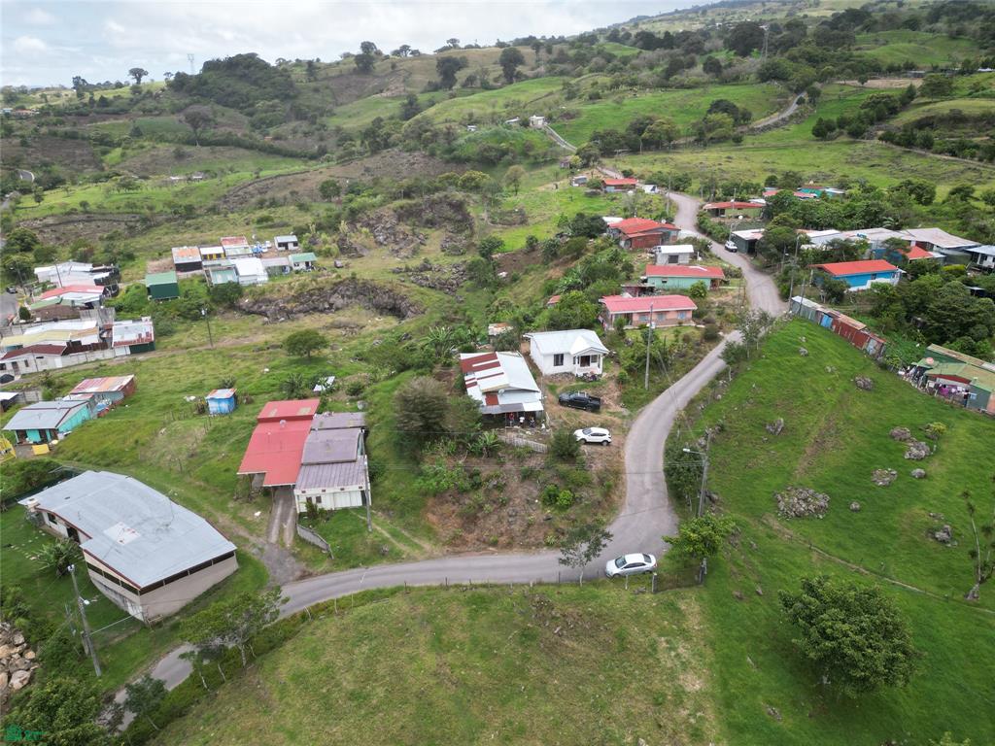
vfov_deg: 56.8
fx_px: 690
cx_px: 498
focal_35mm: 24
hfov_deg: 71.6
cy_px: 373
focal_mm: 6.72
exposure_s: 1/2000
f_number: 1.7
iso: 150
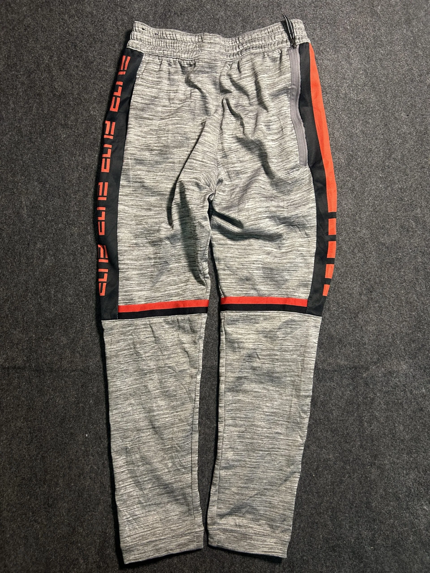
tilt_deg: -61.0
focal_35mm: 26
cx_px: 215
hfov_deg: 53.1
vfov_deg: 67.3
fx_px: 431
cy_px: 286
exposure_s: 1/50
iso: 125
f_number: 1.5
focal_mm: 5.7
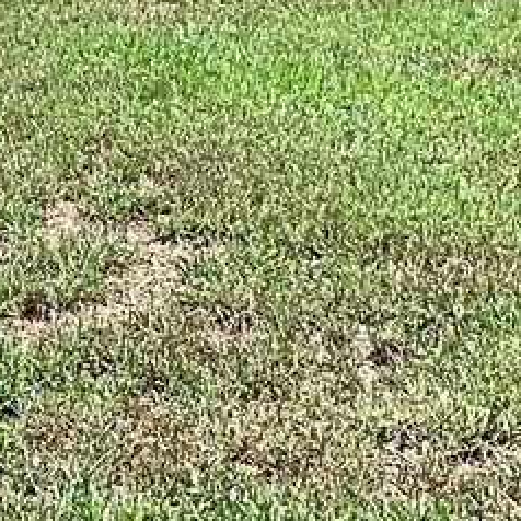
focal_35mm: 184
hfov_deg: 9.5
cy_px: -42
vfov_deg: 9.4
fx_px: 3133
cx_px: 42
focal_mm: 3.3
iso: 25
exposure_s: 1/1148
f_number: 2.4
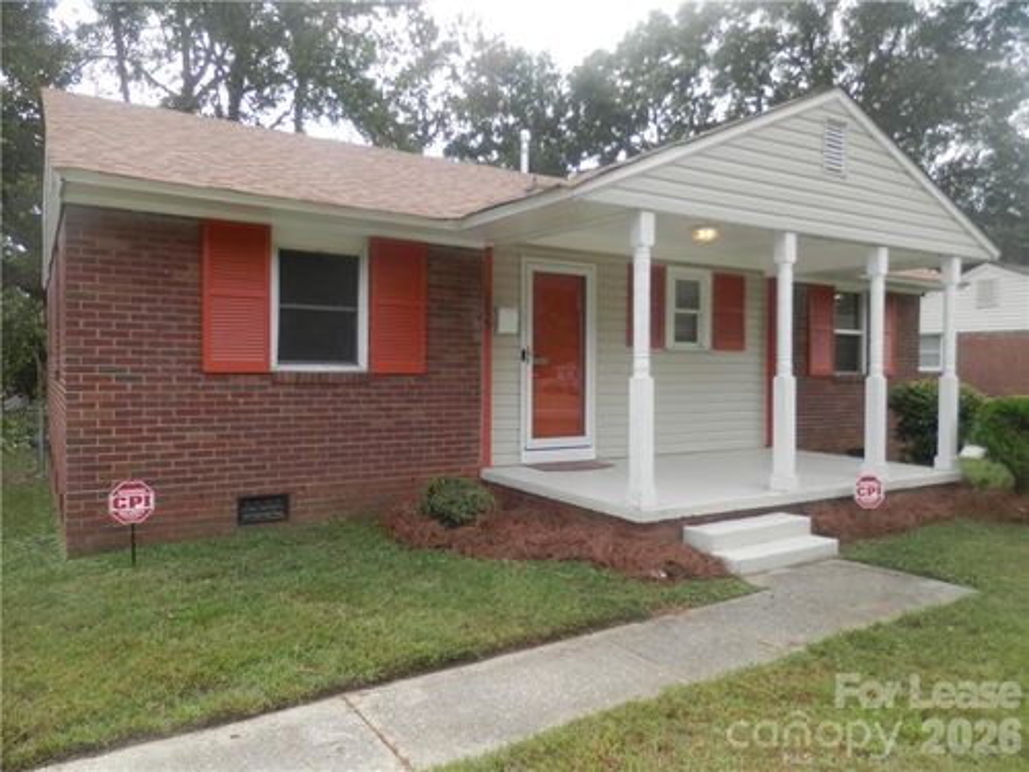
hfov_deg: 69.4
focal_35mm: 25
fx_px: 743
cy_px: 386
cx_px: 514
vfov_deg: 54.9
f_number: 3
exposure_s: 1/250
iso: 80
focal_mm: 4.5
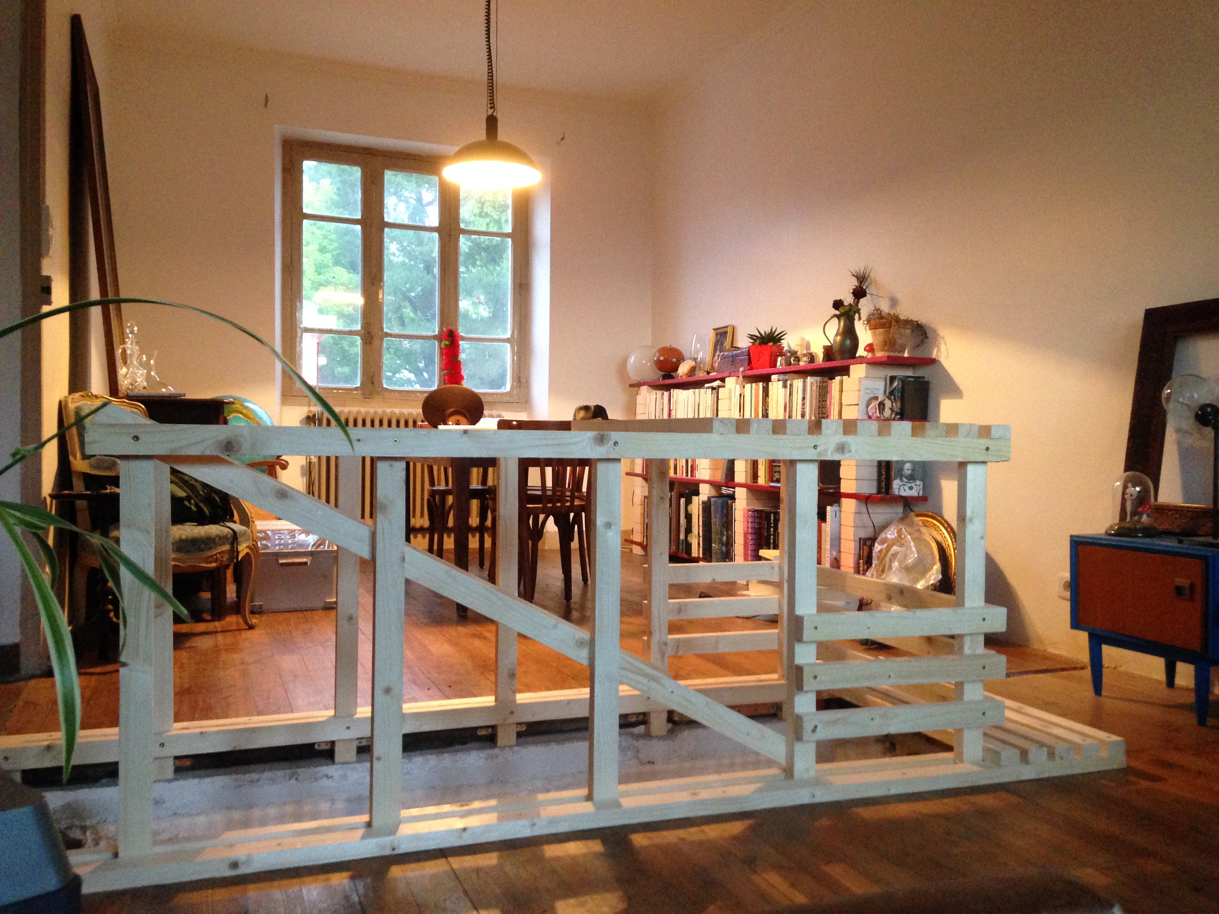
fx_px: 1162
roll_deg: +0.9
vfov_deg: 42.9
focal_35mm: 33
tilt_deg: -2.8
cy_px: 457
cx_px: 610
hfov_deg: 55.4
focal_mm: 4.12
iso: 320
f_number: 2.4
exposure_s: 1/20
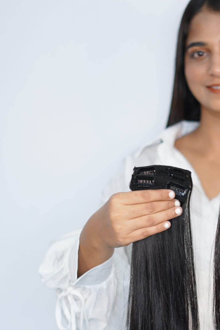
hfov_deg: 12.2
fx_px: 1017
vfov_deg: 18.2
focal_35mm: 111
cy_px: 281
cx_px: 231
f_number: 1.8
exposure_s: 1/125
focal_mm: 50
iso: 125
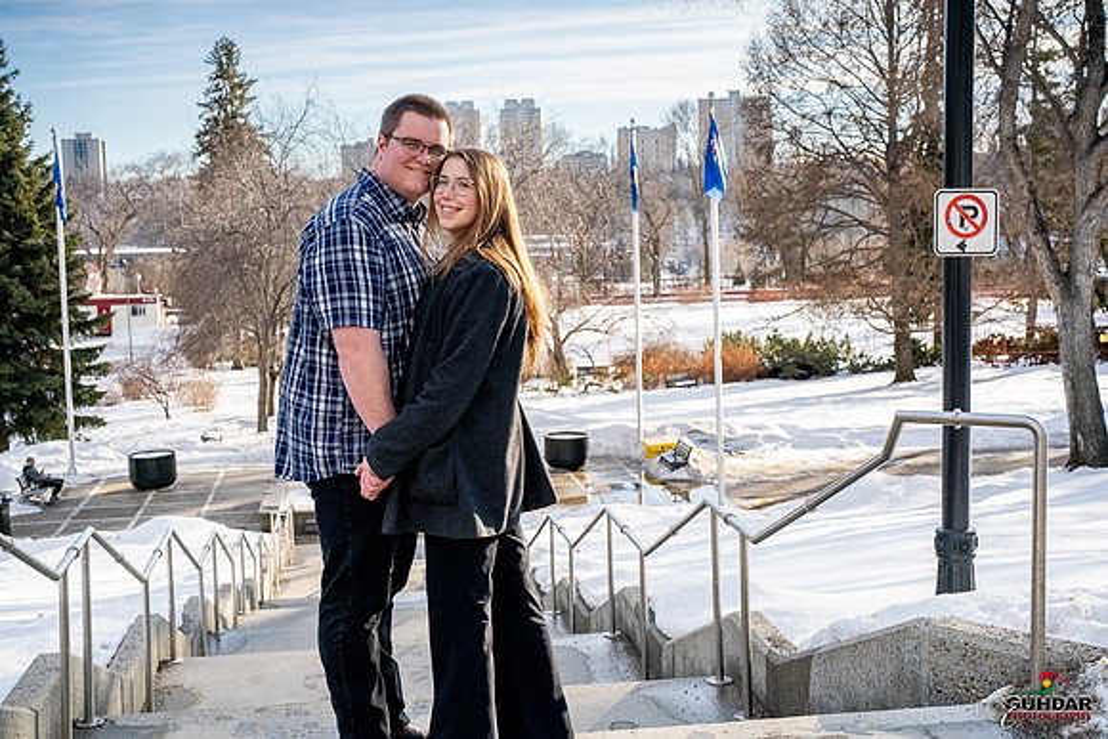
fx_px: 1539
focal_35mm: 50
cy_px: 370
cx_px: 554
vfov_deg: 27.0
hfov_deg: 39.6
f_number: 7.1
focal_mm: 50
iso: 4000
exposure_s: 1/6400
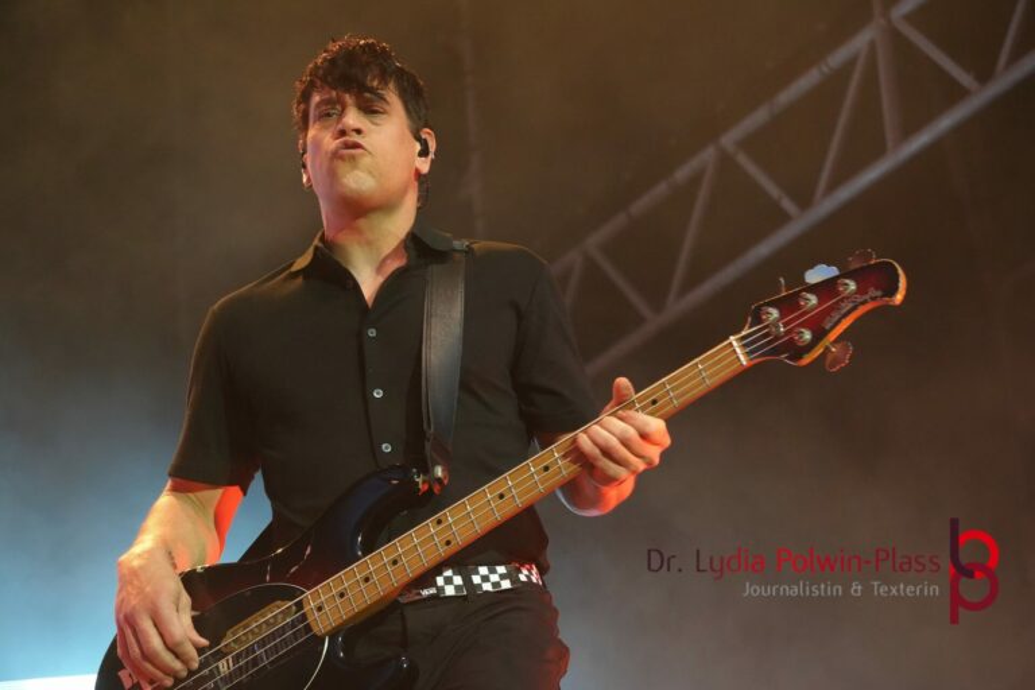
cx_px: 518
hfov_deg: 16.7
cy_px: 345
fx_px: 3536
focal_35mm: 123
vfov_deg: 11.1
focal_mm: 82
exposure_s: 1/160
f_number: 5
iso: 4000
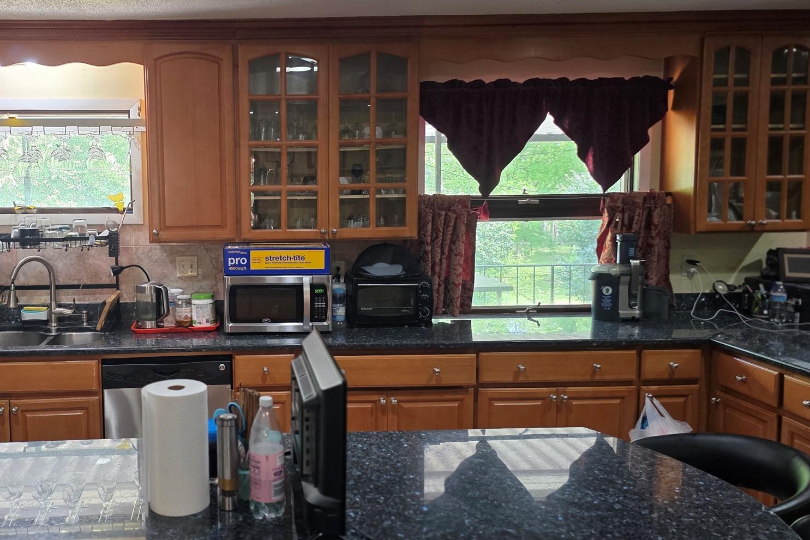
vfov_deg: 40.0
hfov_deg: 55.7
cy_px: 253
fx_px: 742
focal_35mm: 33
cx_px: 254
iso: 320
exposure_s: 1/120
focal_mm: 6.3
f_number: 1.7
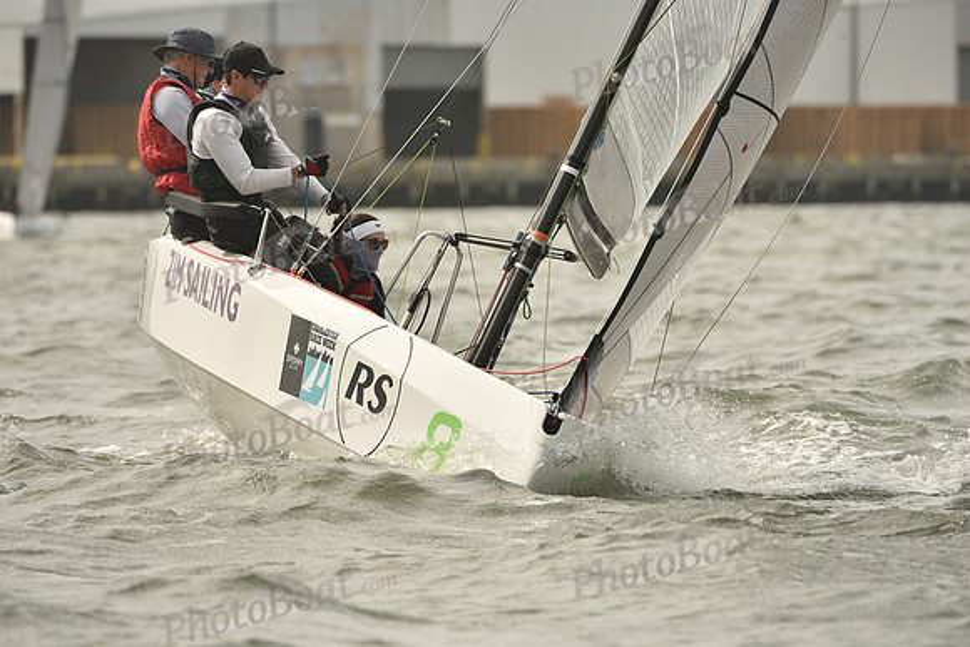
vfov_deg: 4.6
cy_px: 324
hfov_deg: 6.9
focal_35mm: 300
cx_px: 485
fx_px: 8085
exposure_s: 1/1250
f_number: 7.1
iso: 320
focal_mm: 300
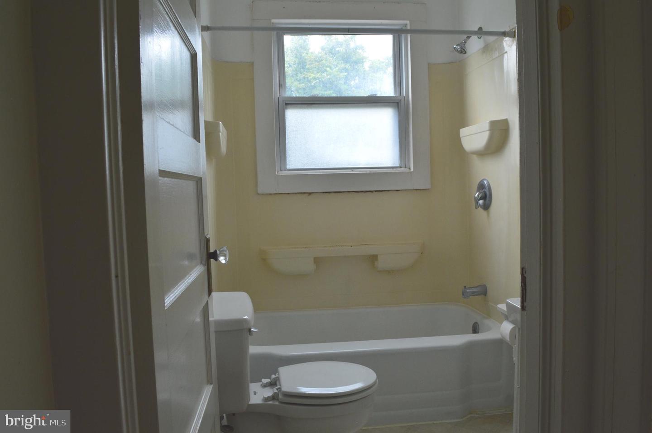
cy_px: 216
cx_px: 326
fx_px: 488
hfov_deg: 67.4
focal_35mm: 27
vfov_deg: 47.8
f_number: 8
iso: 500
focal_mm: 18
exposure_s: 1/60
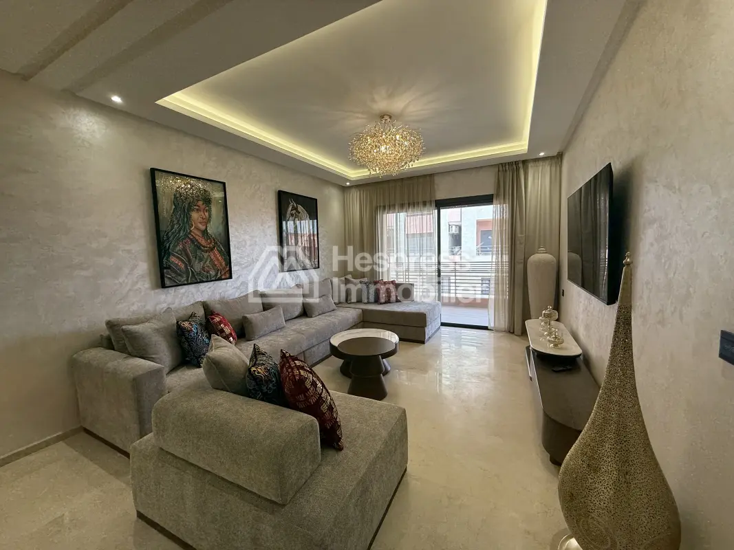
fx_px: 297
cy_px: 275
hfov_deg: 102.1
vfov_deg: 85.7
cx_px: 367
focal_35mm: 14
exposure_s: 1/109
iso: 64
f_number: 2.2
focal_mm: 2.22
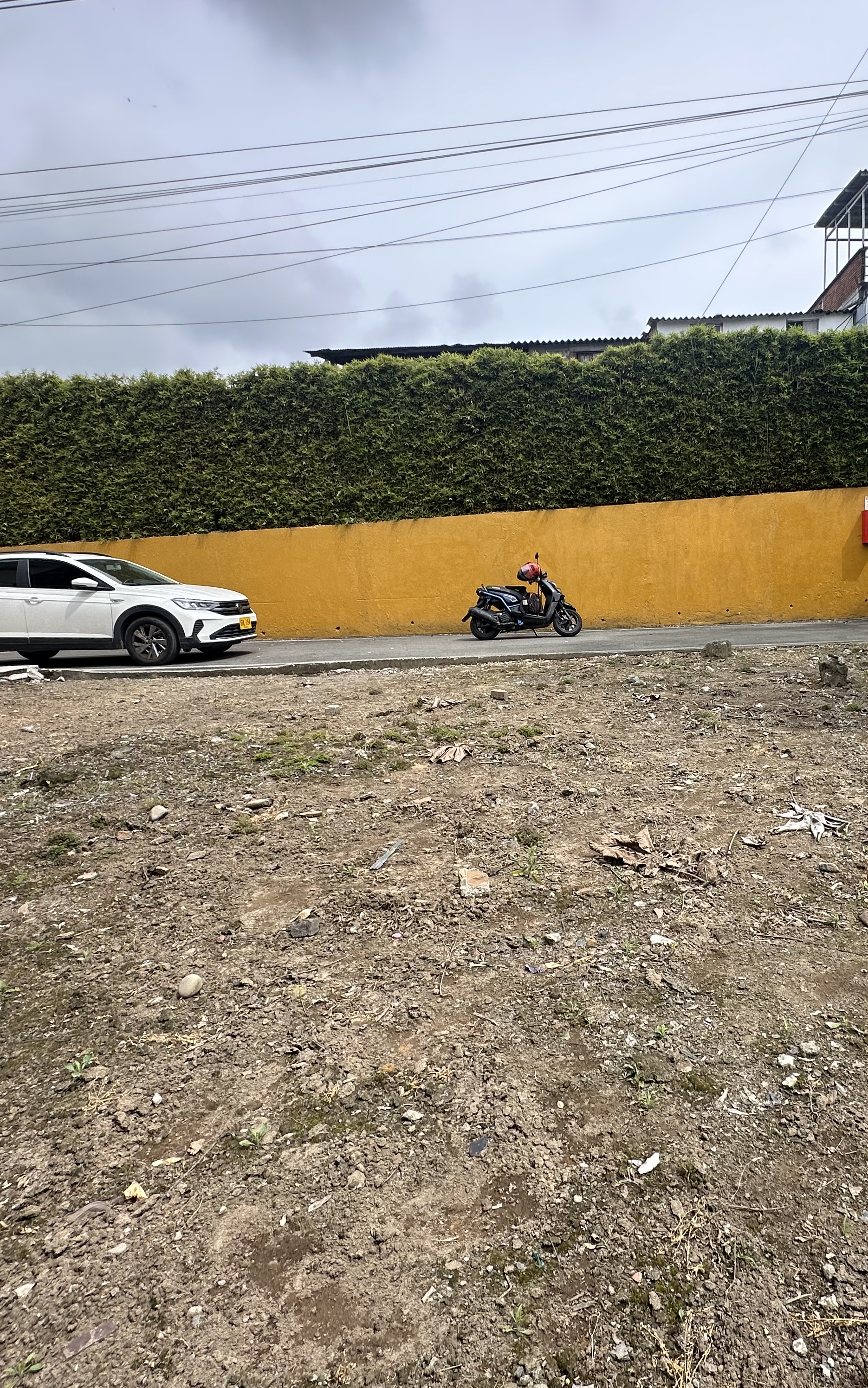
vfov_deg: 85.1
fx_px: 757
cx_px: 592
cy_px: 700
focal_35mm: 20
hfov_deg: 58.1
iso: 40
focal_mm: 2.22
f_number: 2.2
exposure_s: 1/769
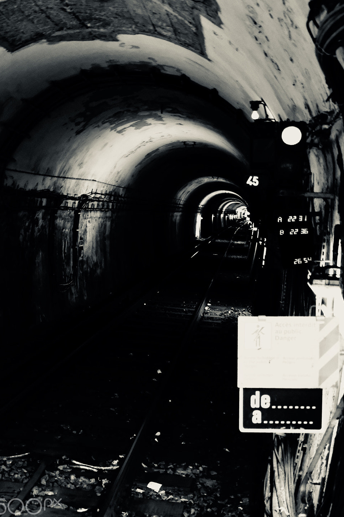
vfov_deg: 48.5
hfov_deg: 33.4
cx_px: 164
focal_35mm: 40
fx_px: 574
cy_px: 266
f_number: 4.2
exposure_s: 1/10
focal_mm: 24.3
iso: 3200
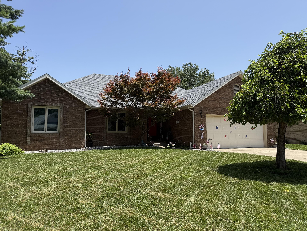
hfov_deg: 71.6
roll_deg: -0.2
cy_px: 116
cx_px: 154
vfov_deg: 56.8
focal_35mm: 24
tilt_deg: +5.0
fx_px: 213
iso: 80
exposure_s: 1/3145
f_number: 1.78
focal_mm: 6.76
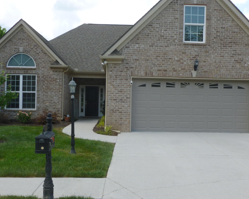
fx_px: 287
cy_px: 94
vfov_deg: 38.2
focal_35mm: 39
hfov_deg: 46.8
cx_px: 126
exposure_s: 1/500
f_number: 3.3
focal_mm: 5
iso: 100
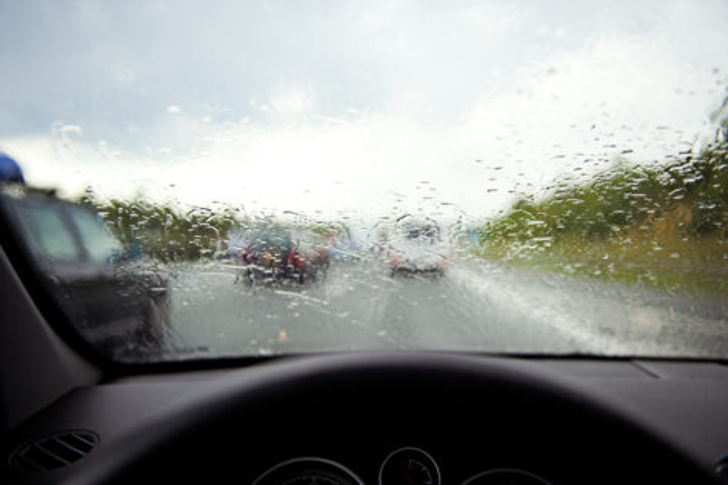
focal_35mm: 36
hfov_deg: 53.1
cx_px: 364
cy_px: 242
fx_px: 728
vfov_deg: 36.8
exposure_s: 1/1500
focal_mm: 36
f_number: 2.8
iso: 200
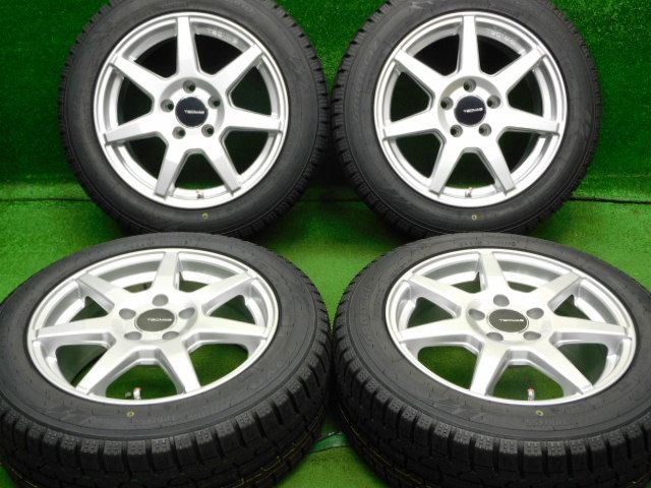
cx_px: 326
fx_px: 846
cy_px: 244
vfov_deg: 32.2
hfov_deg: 42.1
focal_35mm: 45
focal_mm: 8.1
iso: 400
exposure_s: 1/20
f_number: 4
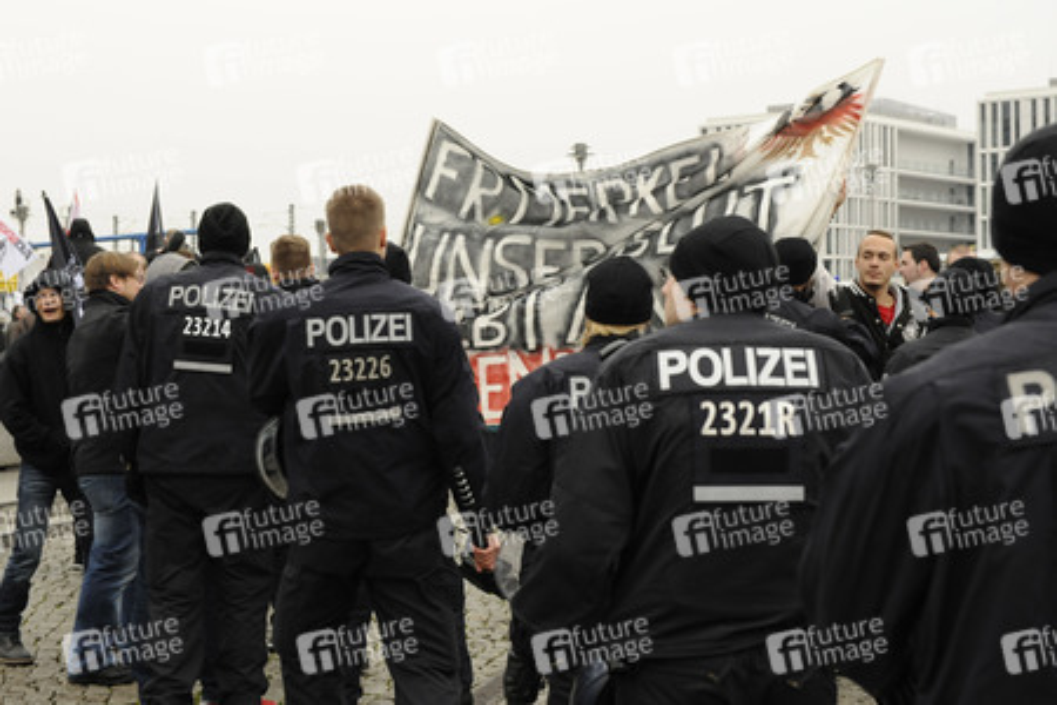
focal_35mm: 60
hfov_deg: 33.4
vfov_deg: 22.6
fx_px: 1762
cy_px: 352
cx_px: 528
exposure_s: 1/160
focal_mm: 60
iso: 2000
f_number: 5.6
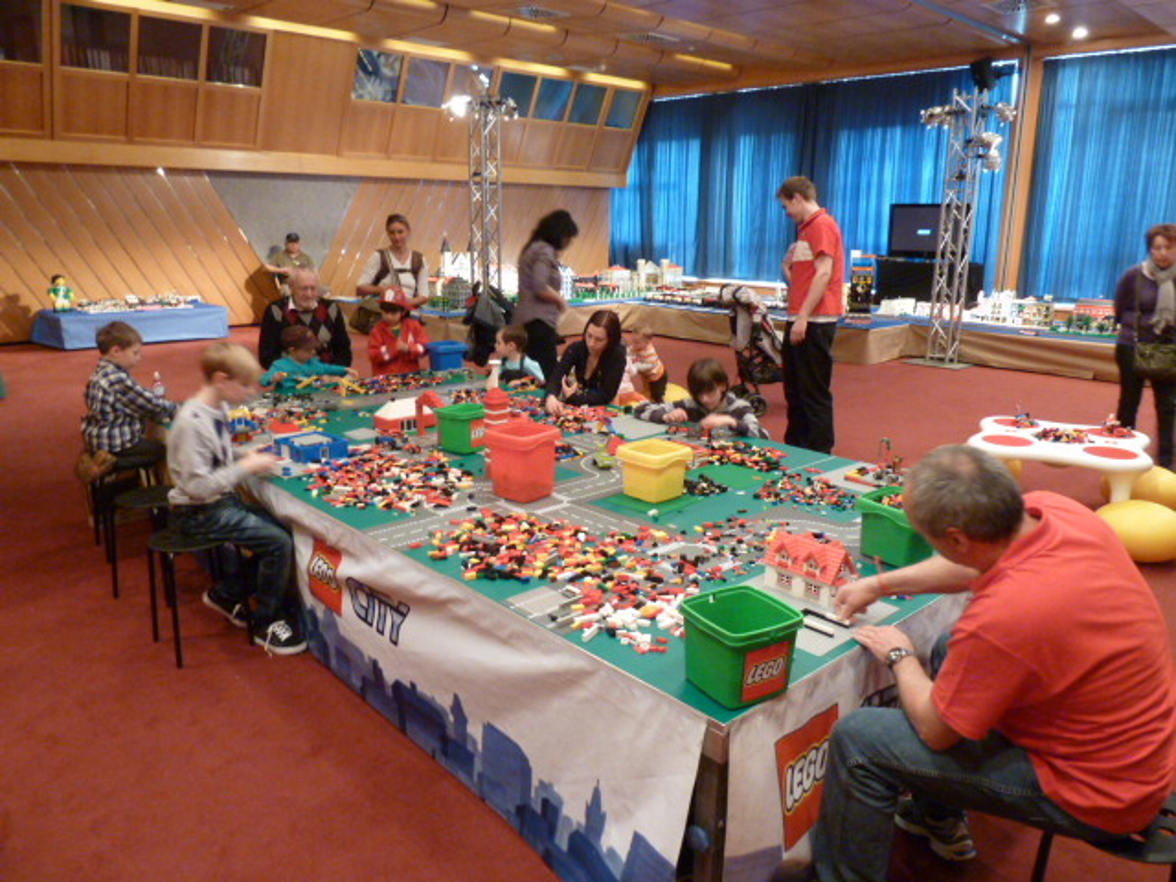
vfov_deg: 54.9
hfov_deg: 69.4
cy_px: 441
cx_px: 588
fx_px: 849
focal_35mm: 25
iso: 400
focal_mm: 4.1
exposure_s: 1/8
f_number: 3.3
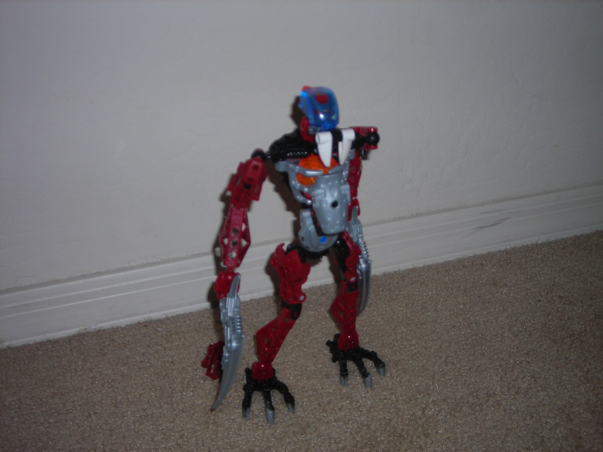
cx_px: 302
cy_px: 226
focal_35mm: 47
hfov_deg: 40.4
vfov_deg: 30.9
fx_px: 819
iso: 50
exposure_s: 1/60.1
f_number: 3.4
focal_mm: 7.8
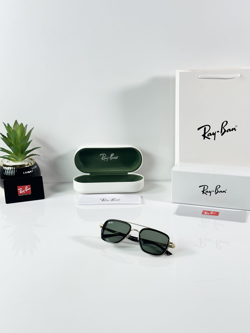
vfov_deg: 39.7
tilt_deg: -18.4
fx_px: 462
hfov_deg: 30.3
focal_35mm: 48
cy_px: 166
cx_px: 125
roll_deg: +0.8
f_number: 1.78
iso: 80
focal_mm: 6.86
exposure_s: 1/100
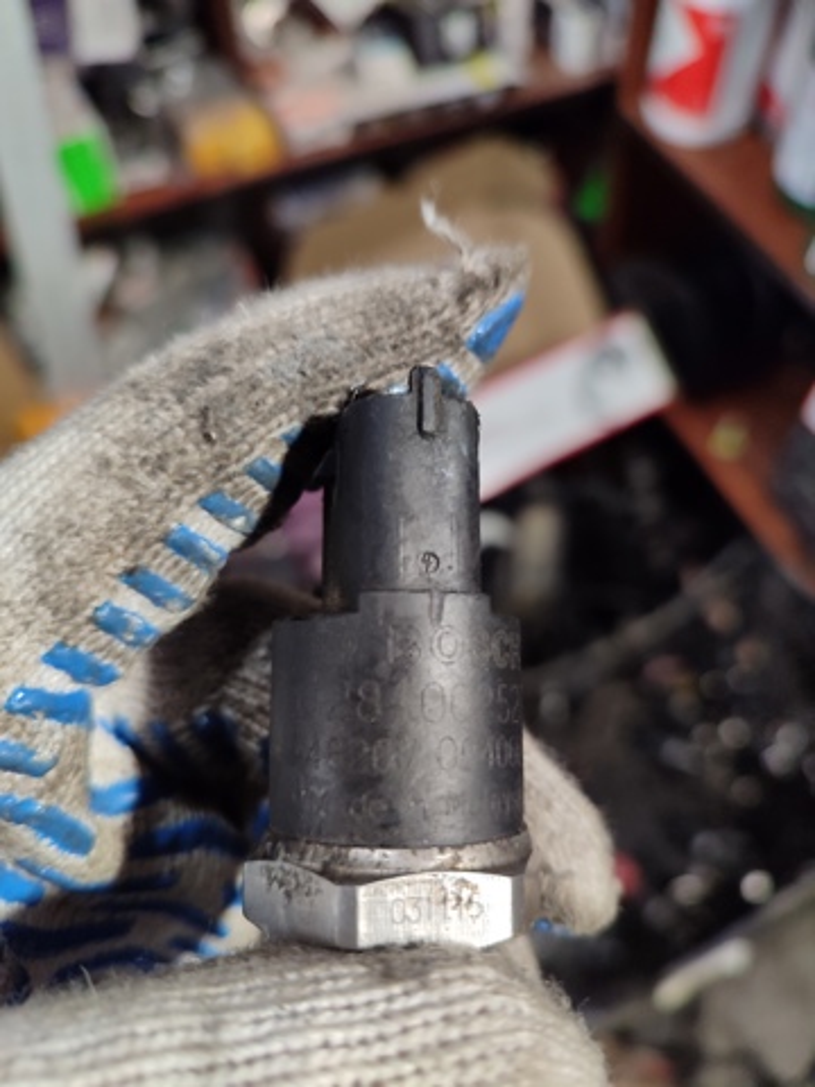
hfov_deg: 54.9
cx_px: 408
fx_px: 785
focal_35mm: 25
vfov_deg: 69.4
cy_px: 544
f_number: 1.89
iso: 541
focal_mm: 5.95
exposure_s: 1/20
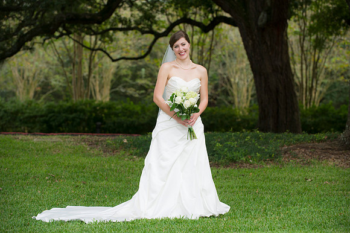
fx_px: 1069
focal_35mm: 110
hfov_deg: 18.6
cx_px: 175
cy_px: 116
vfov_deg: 12.4
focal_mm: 110
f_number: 3.5
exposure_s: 1/250
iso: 400
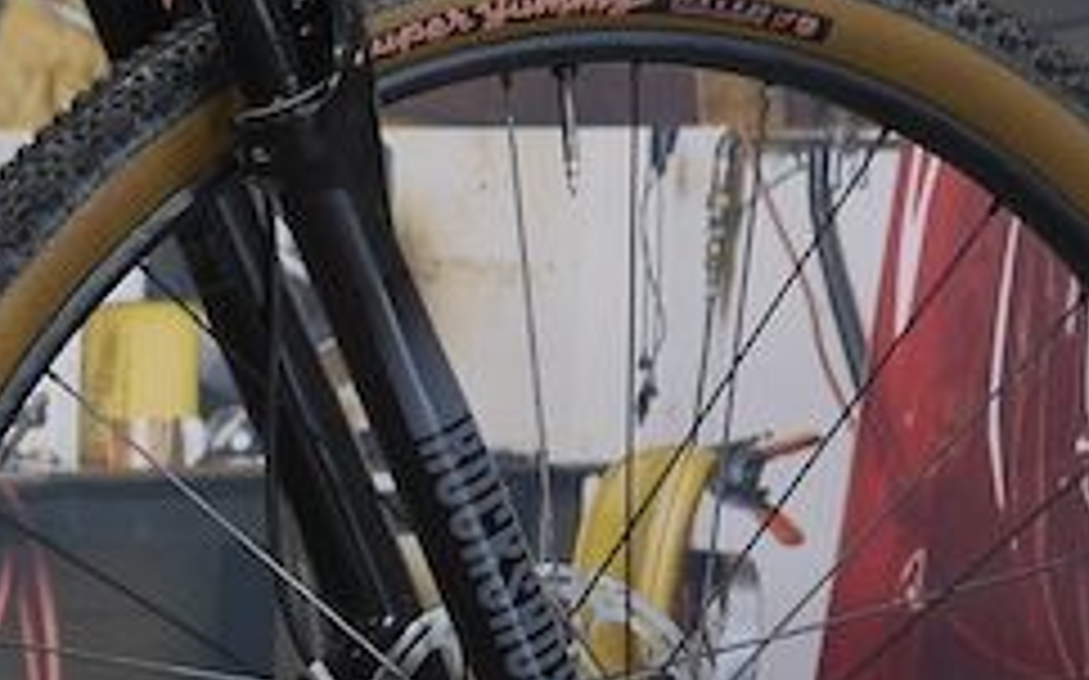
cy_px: 390
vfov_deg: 6.8
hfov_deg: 10.3
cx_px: -747
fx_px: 5725
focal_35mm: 193
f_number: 1.7
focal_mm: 20
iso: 250
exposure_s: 1/60
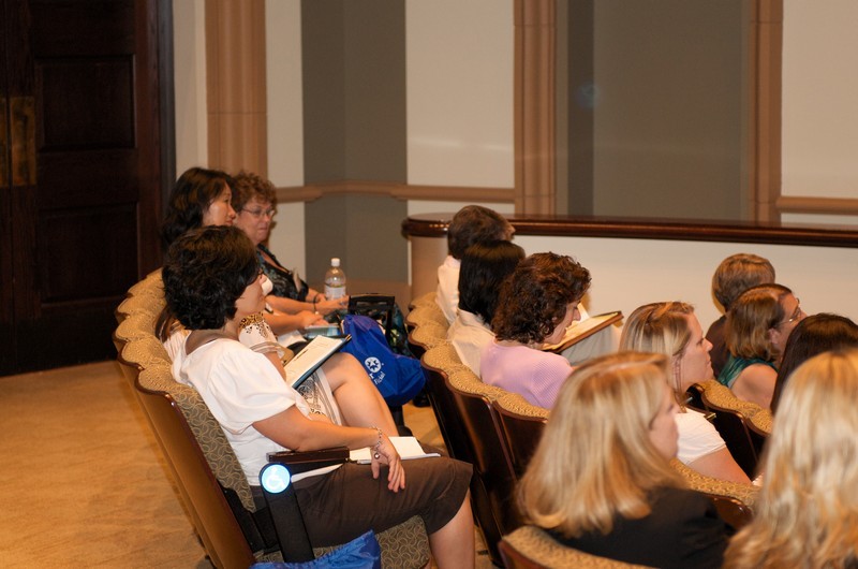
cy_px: 284
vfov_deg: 13.0
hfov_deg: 19.5
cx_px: 429
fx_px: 2498
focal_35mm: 105
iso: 800
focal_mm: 70
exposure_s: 1/125
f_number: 2.8
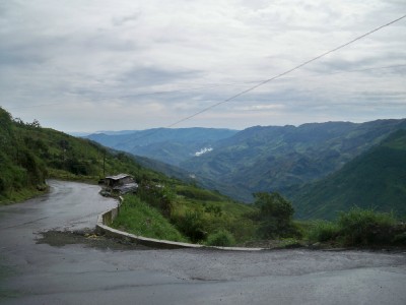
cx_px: 203
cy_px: 152
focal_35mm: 35
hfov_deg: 52.6
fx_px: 411
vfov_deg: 40.7
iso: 125
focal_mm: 6.3
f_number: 4.7
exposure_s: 1/1000
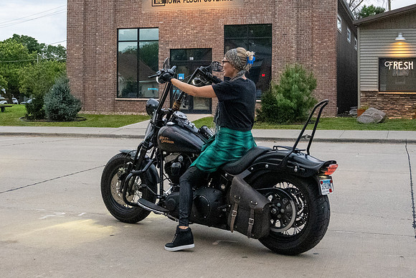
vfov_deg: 25.5
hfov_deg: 37.6
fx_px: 609
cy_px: 82
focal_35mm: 53
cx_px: 176
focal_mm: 24
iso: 6400
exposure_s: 1/200
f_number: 5
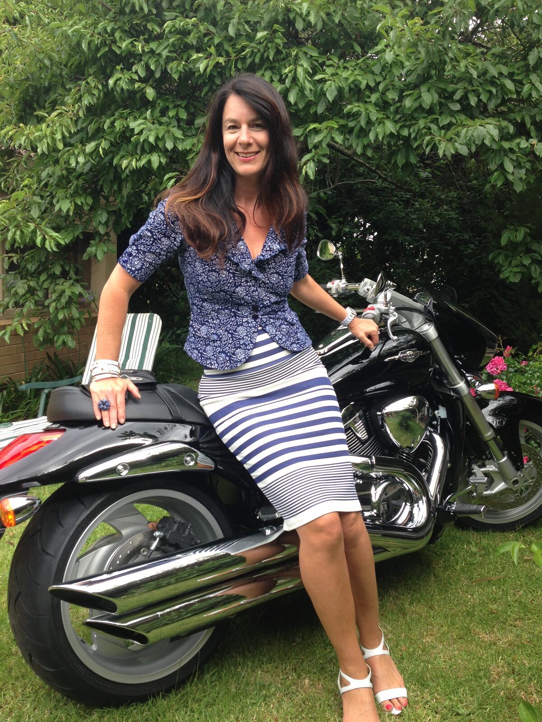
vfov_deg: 55.4
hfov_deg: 42.9
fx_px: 689
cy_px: 361
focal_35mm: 33
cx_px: 271
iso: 50
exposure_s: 1/181
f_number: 2.4
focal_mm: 4.13
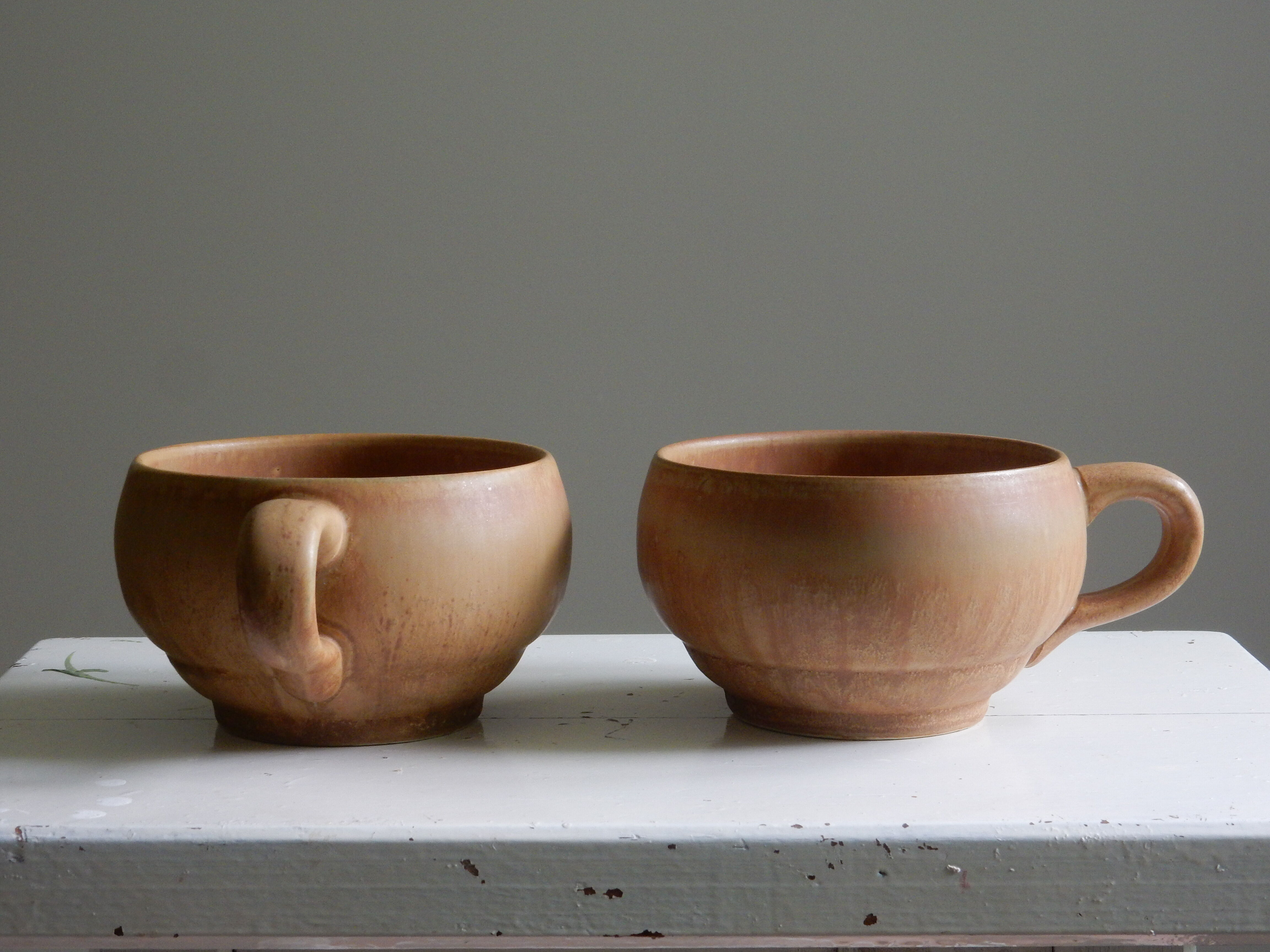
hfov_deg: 27.4
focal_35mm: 71
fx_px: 2605
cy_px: 476
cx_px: 635
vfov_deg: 20.7
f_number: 4.8
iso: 280
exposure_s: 1/30
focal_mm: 12.6
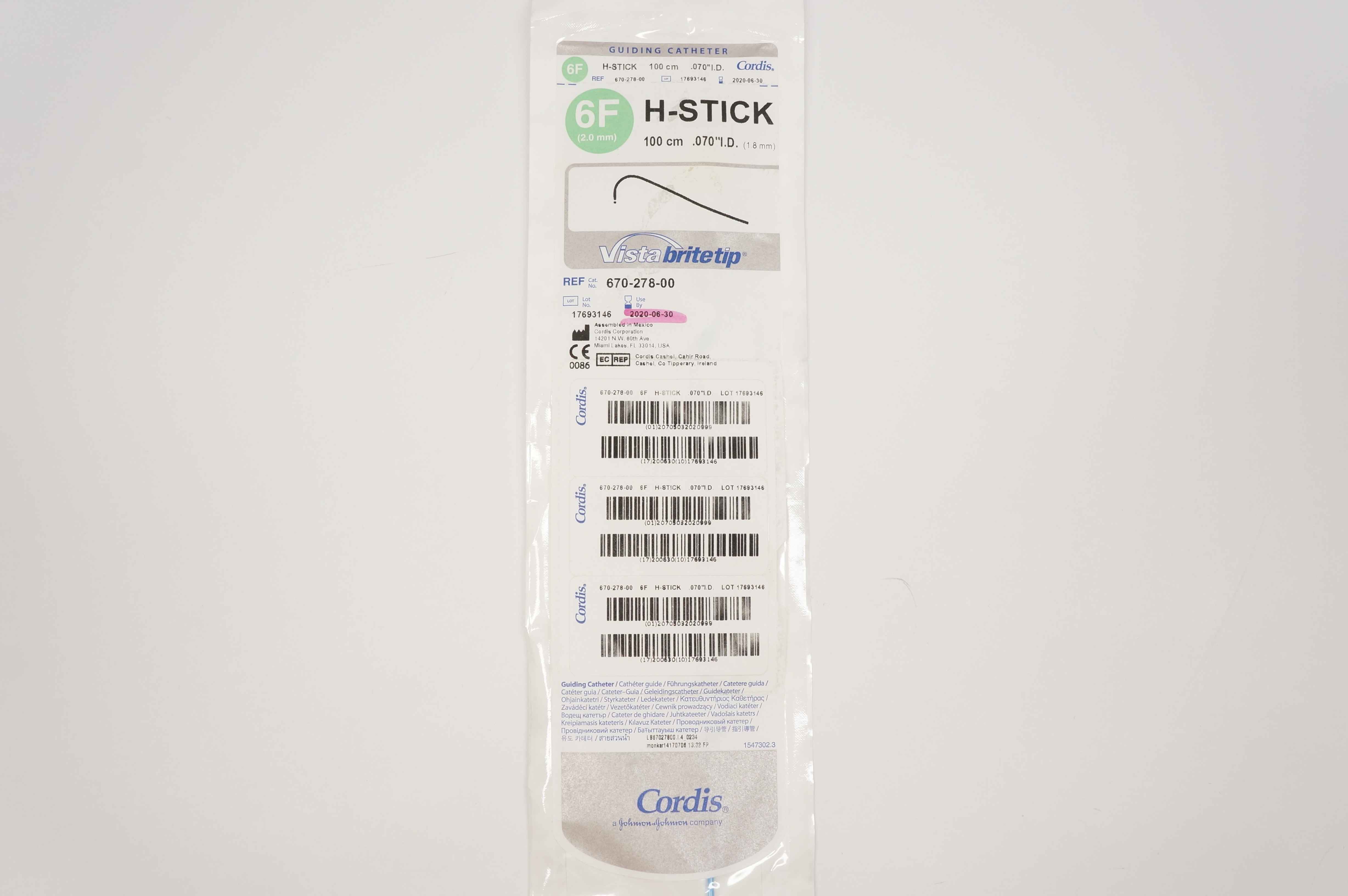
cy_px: 448
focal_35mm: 32
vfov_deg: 41.6
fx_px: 1178
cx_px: 674
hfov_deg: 59.5
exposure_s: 1/80
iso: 400
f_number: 6.3
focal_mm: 21
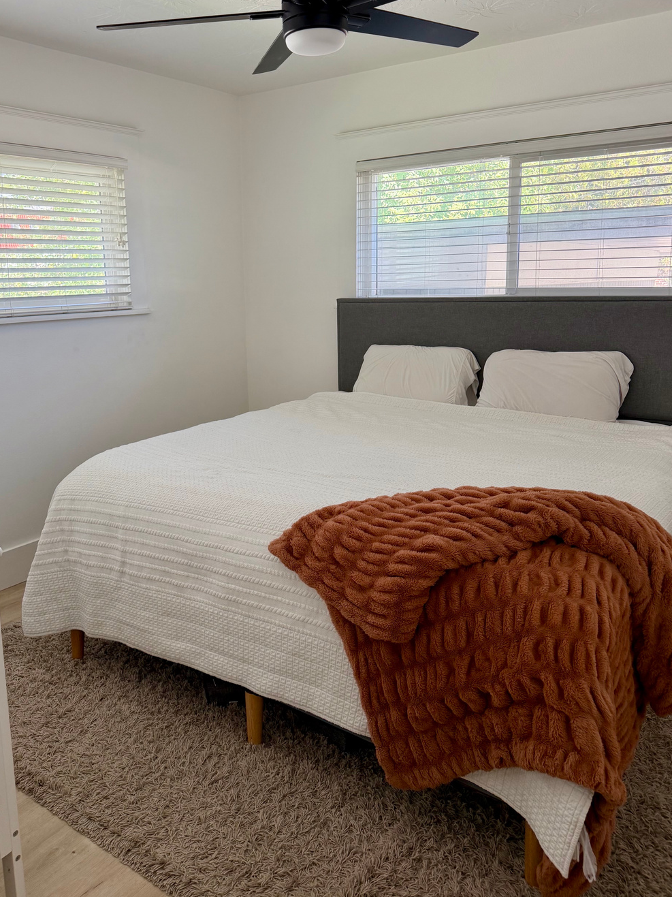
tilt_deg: -9.7
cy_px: 390
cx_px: 286
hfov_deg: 49.6
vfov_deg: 63.2
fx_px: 725
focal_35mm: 28
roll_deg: +0.9
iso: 160
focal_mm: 6.76
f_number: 1.78
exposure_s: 1/121
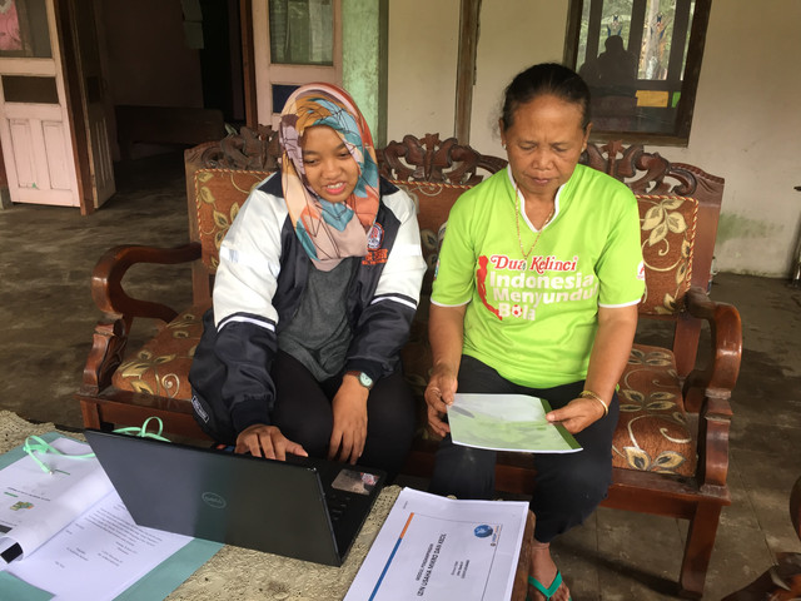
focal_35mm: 29
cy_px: 300
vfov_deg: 48.2
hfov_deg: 61.7
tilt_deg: -18.5
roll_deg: -0.2
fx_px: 671
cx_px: 400
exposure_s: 1/33
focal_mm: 4.15
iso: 32
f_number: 2.2
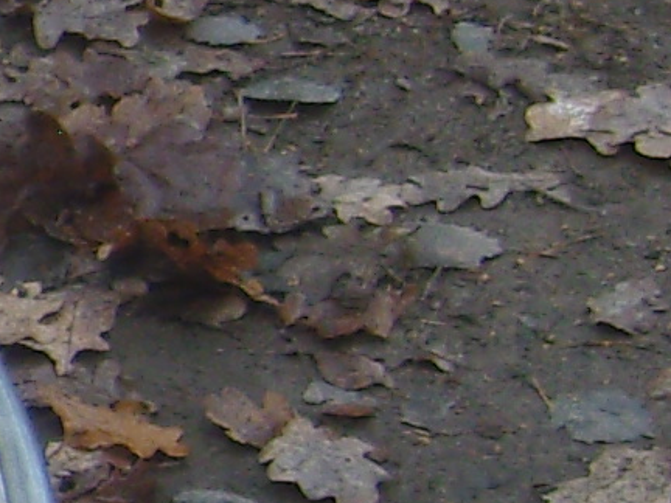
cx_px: -1441
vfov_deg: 5.8
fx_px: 4982
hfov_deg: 6.8
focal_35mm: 257
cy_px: 102
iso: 100
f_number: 2.8
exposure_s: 1/125
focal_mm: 7.3
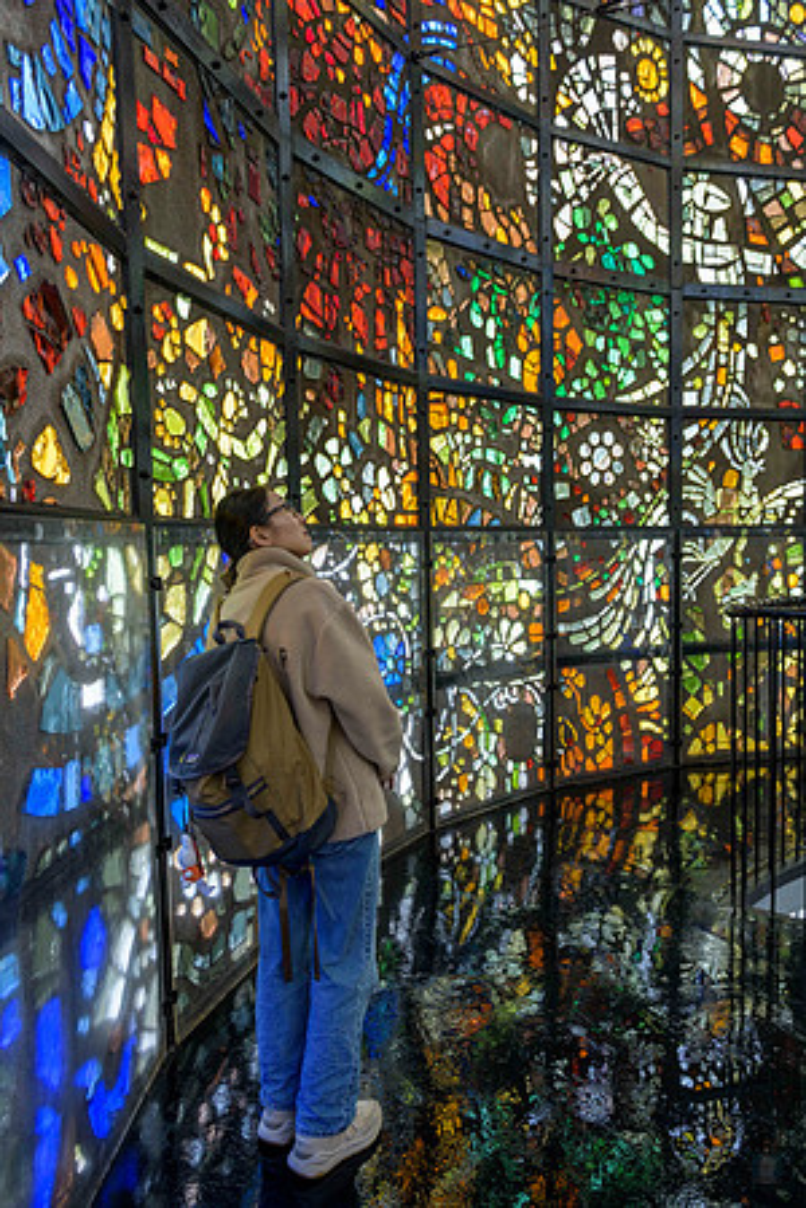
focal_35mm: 24
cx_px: 403
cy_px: 604
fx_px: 806
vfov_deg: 73.7
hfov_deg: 53.1
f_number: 4
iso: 360
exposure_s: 1/50
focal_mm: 24
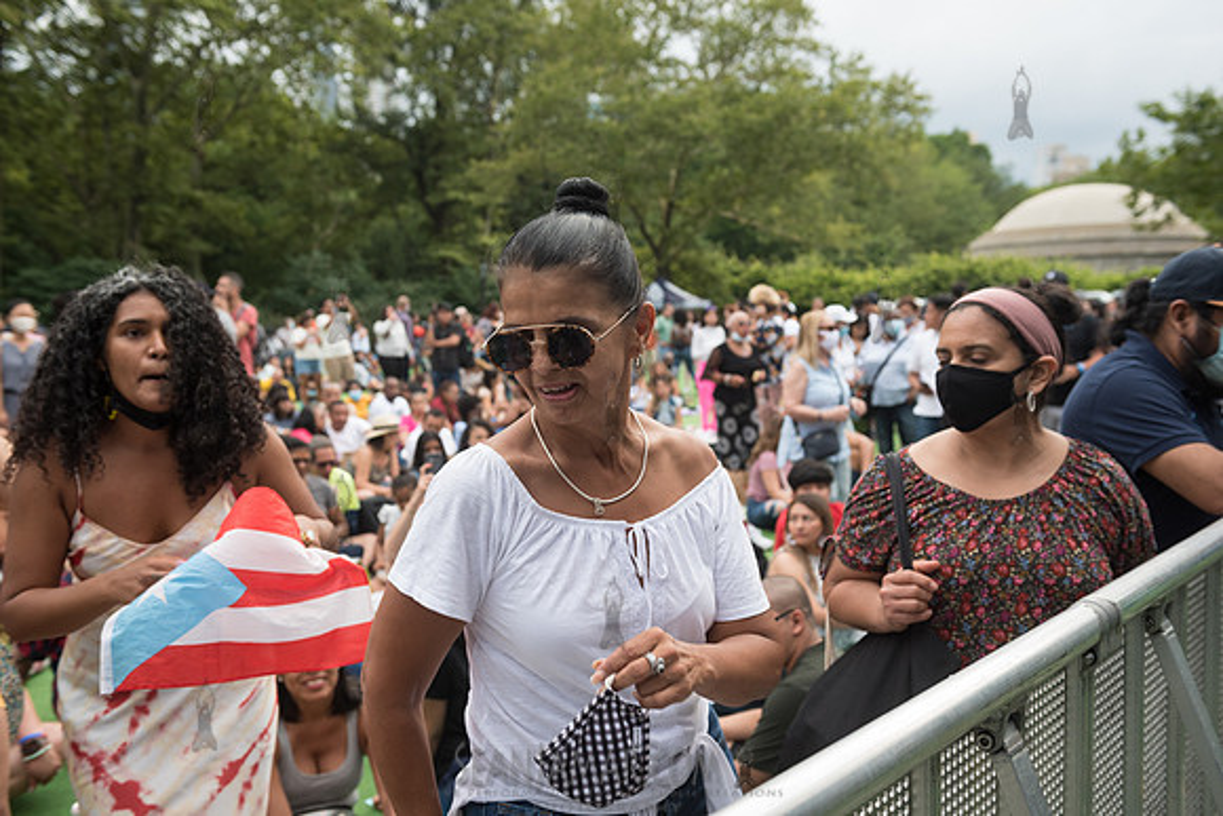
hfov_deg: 54.4
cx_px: 612
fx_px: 1189
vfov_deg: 37.9
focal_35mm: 35
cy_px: 408
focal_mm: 35
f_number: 4.5
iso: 500
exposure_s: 1/500
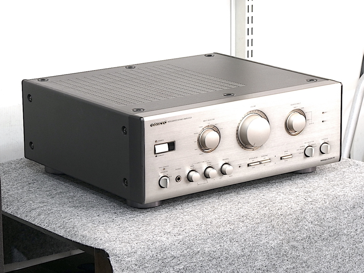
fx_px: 1304
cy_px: 136
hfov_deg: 15.9
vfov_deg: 12.0
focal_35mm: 124
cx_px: 182
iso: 100
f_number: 5.2
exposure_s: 1/6
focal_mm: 22.3
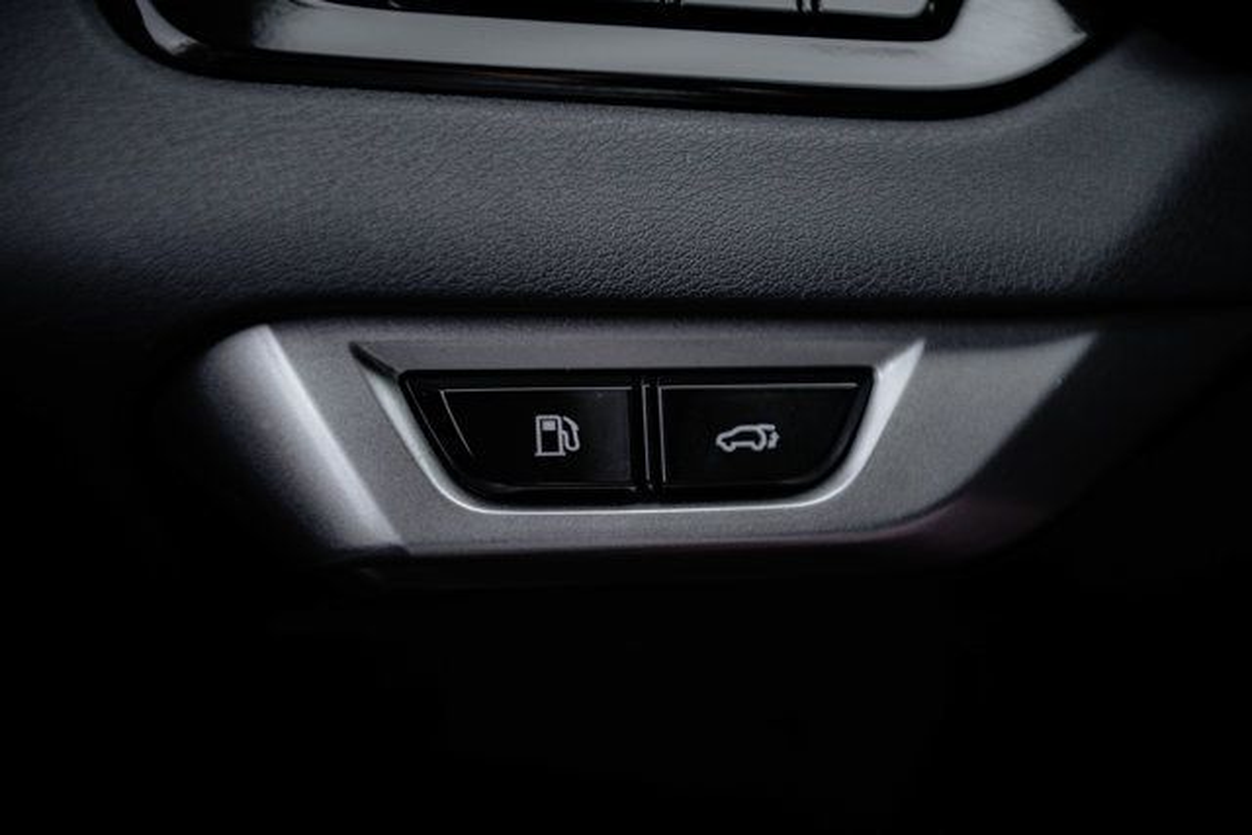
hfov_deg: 39.6
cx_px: 626
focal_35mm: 50
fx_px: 1739
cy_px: 418
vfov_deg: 27.0
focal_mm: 50
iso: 500
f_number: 2.8
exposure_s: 1/250
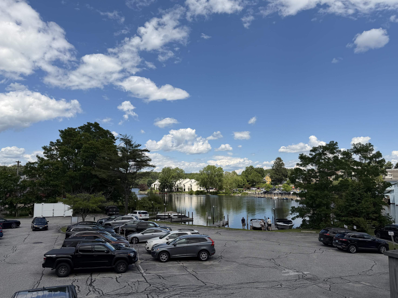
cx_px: 201
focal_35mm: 25
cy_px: 150
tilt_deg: +5.8
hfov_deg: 69.4
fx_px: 287
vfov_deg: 54.9
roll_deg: -0.2
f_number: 1.78
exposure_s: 1/6711
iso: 80
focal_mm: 6.76
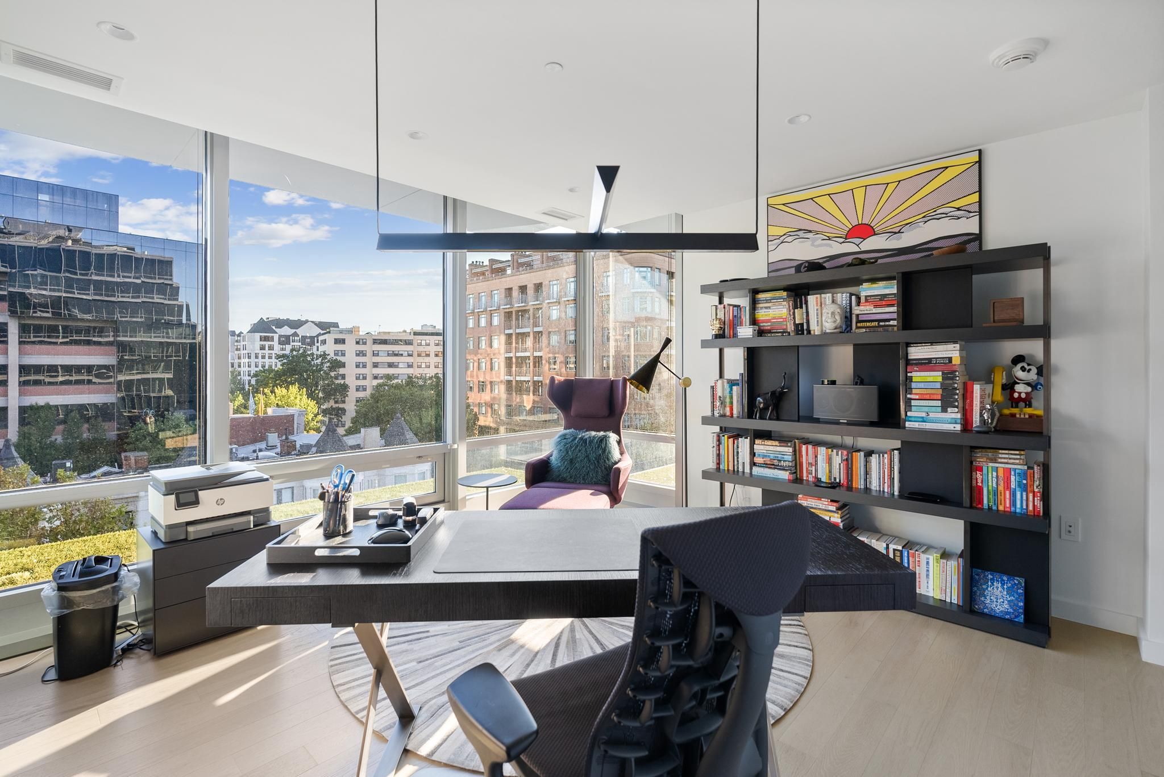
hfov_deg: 96.7
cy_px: 388
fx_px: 517
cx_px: 582
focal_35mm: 16
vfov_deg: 73.8
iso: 400
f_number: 4
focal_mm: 16
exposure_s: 1/25
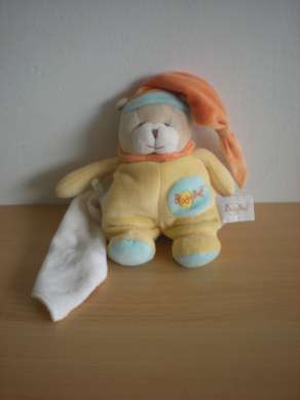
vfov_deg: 49.0
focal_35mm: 38
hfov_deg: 37.7
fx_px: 440
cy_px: 200
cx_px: 150
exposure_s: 1/45
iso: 200
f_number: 3.1
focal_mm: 6.3
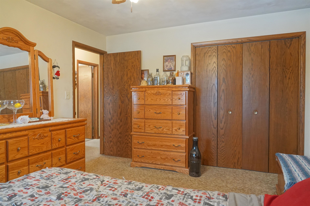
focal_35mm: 24
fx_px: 207
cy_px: 103
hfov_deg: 73.7
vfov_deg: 53.1
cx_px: 155
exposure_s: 1/30
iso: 800
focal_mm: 8.8
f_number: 2.4
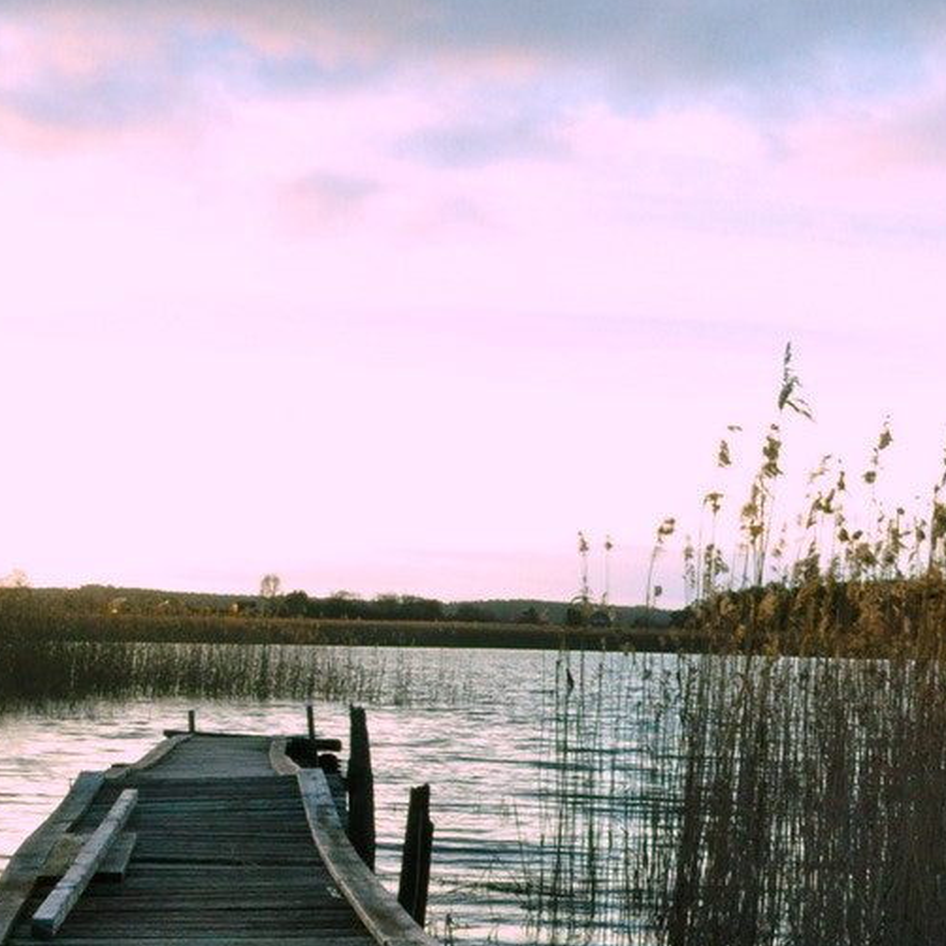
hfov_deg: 22.9
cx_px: 34
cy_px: 866
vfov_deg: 23.0
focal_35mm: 73
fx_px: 2257
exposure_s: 1/8
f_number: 16
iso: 1000
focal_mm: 18
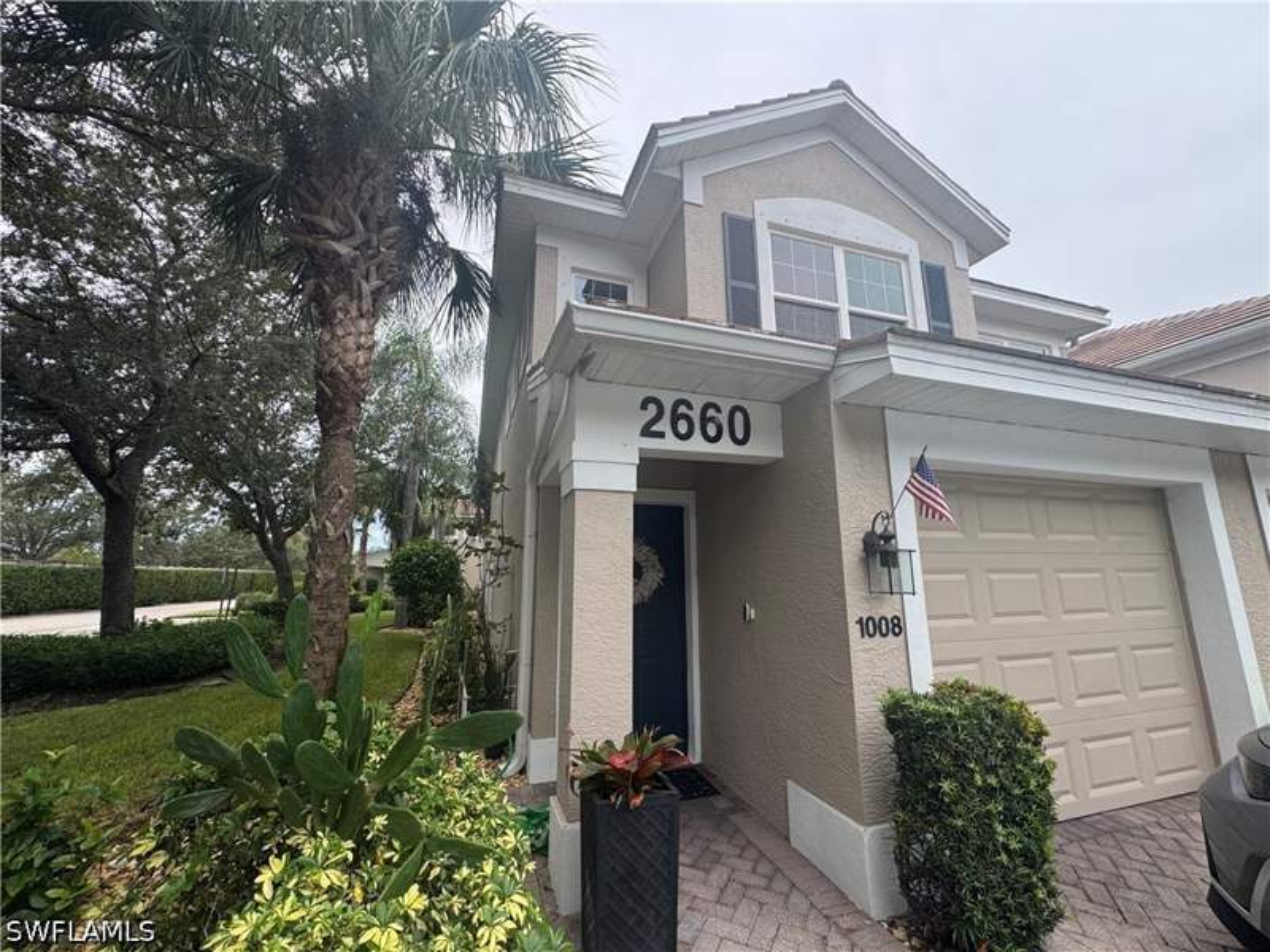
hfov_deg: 102.1
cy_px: 476
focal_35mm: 14
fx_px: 514
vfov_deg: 85.7
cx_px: 635
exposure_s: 1/249
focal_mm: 2.22
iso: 40
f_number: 2.2
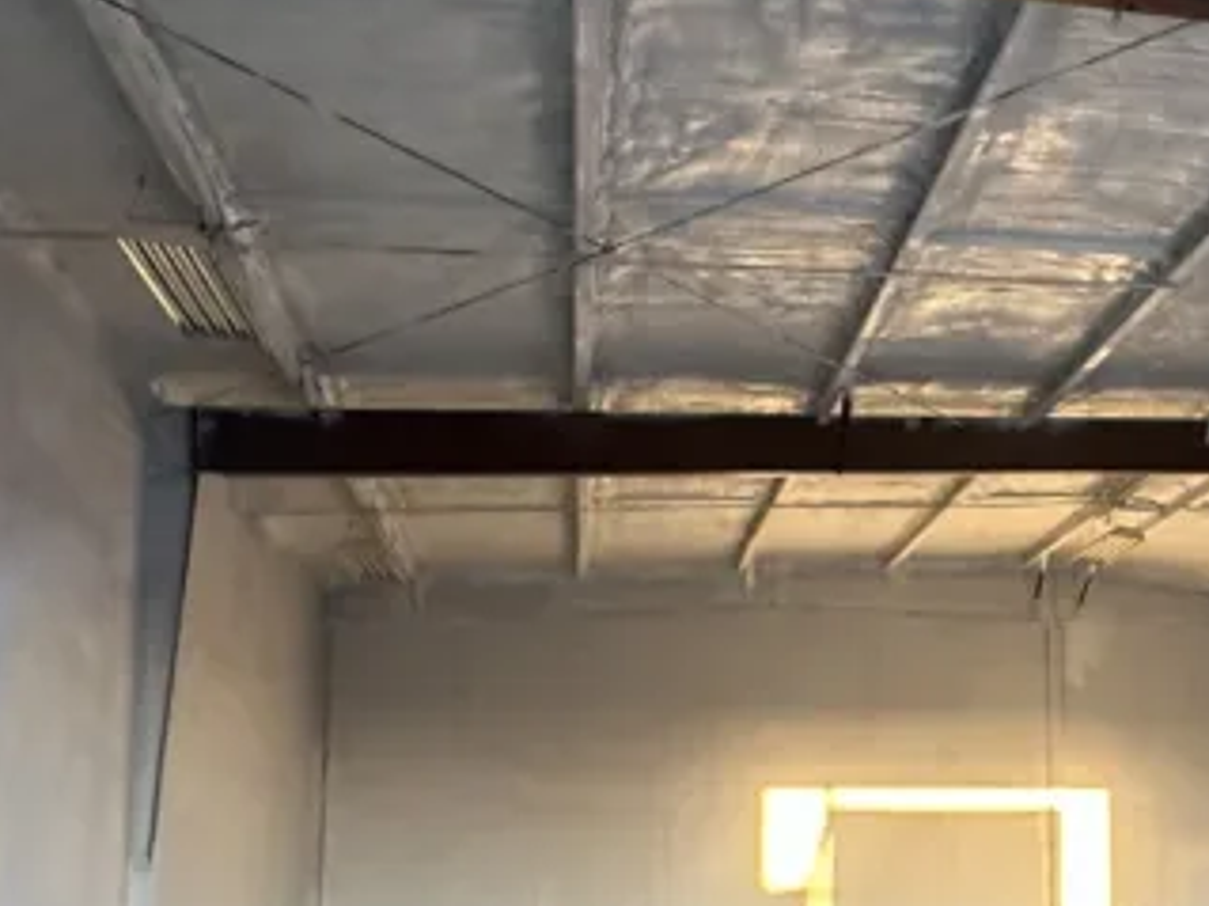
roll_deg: +1.8
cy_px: 675
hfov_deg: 37.6
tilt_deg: +6.9
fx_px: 1571
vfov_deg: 31.6
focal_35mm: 45
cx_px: 1209
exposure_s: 1/60
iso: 320
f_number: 2.2
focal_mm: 2.22
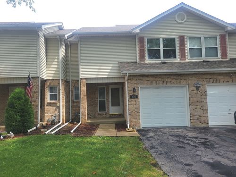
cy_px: 88
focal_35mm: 26
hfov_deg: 67.3
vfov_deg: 53.1
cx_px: 118
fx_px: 177
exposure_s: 1/1076
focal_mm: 5.4
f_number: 1.8
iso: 40
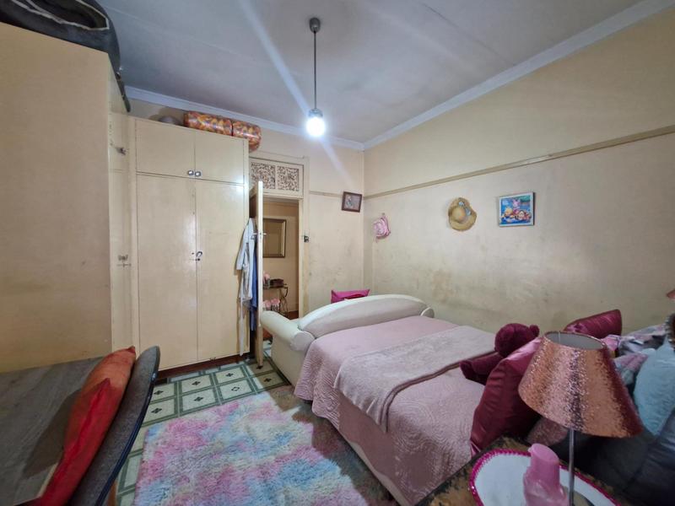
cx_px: 338
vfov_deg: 89.9
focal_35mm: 13
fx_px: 253
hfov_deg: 106.2
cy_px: 253
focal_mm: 1.74
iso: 640
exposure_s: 1/25
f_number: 2.2
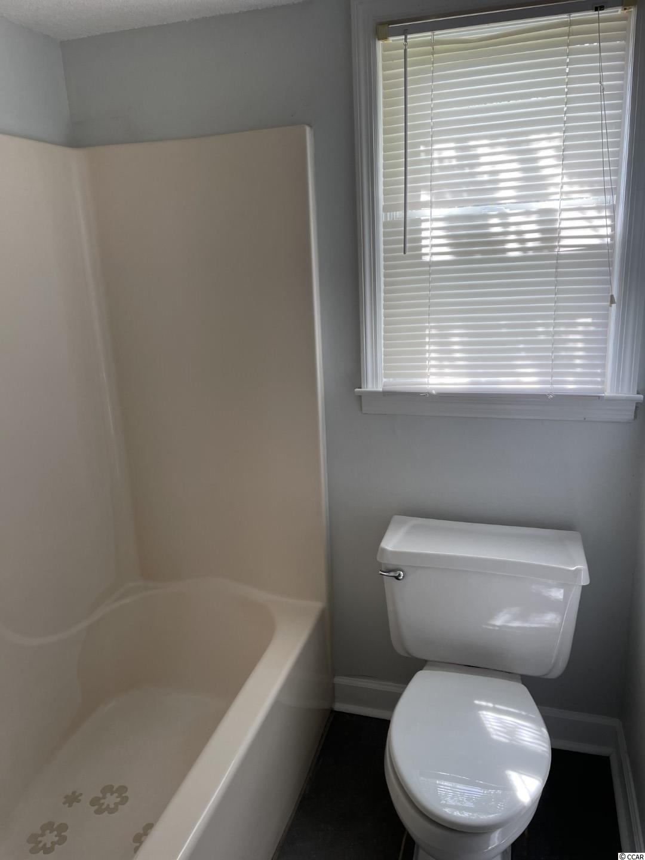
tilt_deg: -13.6
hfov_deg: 53.1
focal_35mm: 26
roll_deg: +3.1
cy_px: 430
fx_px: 646
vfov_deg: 67.3
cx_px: 322
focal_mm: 4.2
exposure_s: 1/121
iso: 32
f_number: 1.6
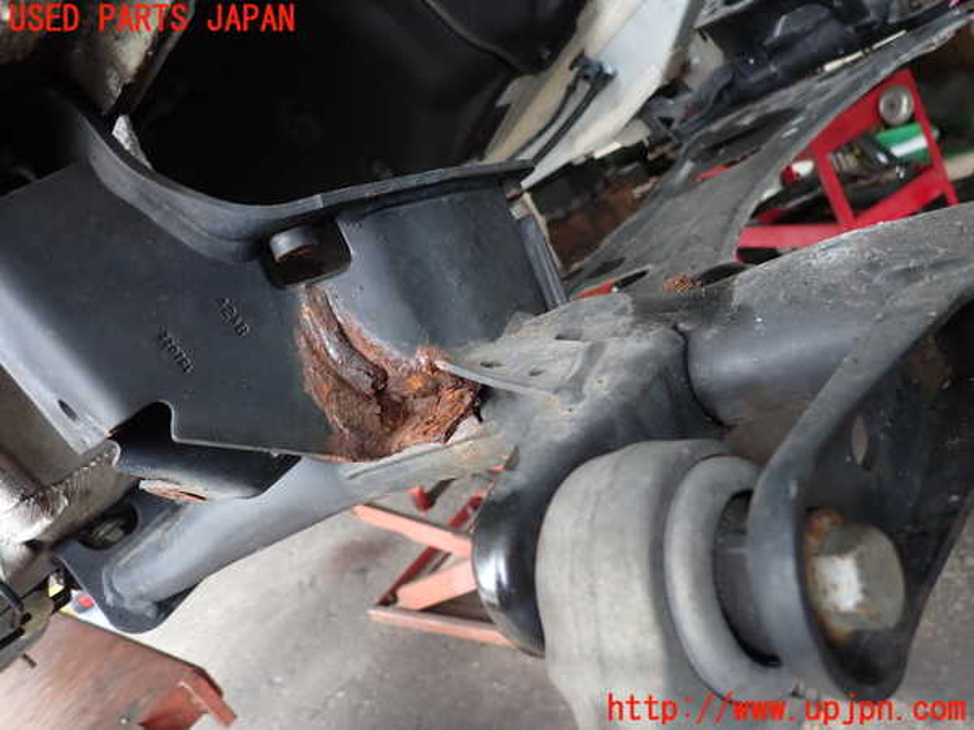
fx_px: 703
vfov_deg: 54.9
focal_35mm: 25
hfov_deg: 69.4
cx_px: 487
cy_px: 365
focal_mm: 4.5
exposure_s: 1/60
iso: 200
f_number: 2
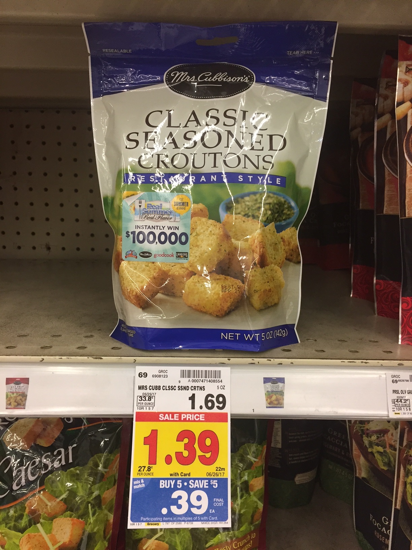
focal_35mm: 29
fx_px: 460
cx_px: 206
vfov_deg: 61.7
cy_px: 275
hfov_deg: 48.2
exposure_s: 1/30
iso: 50
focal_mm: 4.15
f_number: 2.2
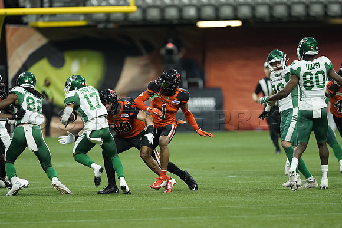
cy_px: 114
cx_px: 171
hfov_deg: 3.4
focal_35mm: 600
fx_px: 5701
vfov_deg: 2.3
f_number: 4
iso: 5000
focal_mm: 600
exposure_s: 1/2000
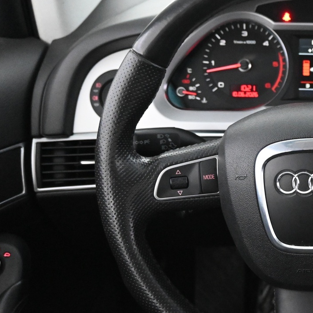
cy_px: 169
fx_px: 593
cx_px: 330
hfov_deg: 27.4
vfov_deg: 29.5
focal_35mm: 58
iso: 6400
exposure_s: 1/40
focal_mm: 20
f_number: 3.8
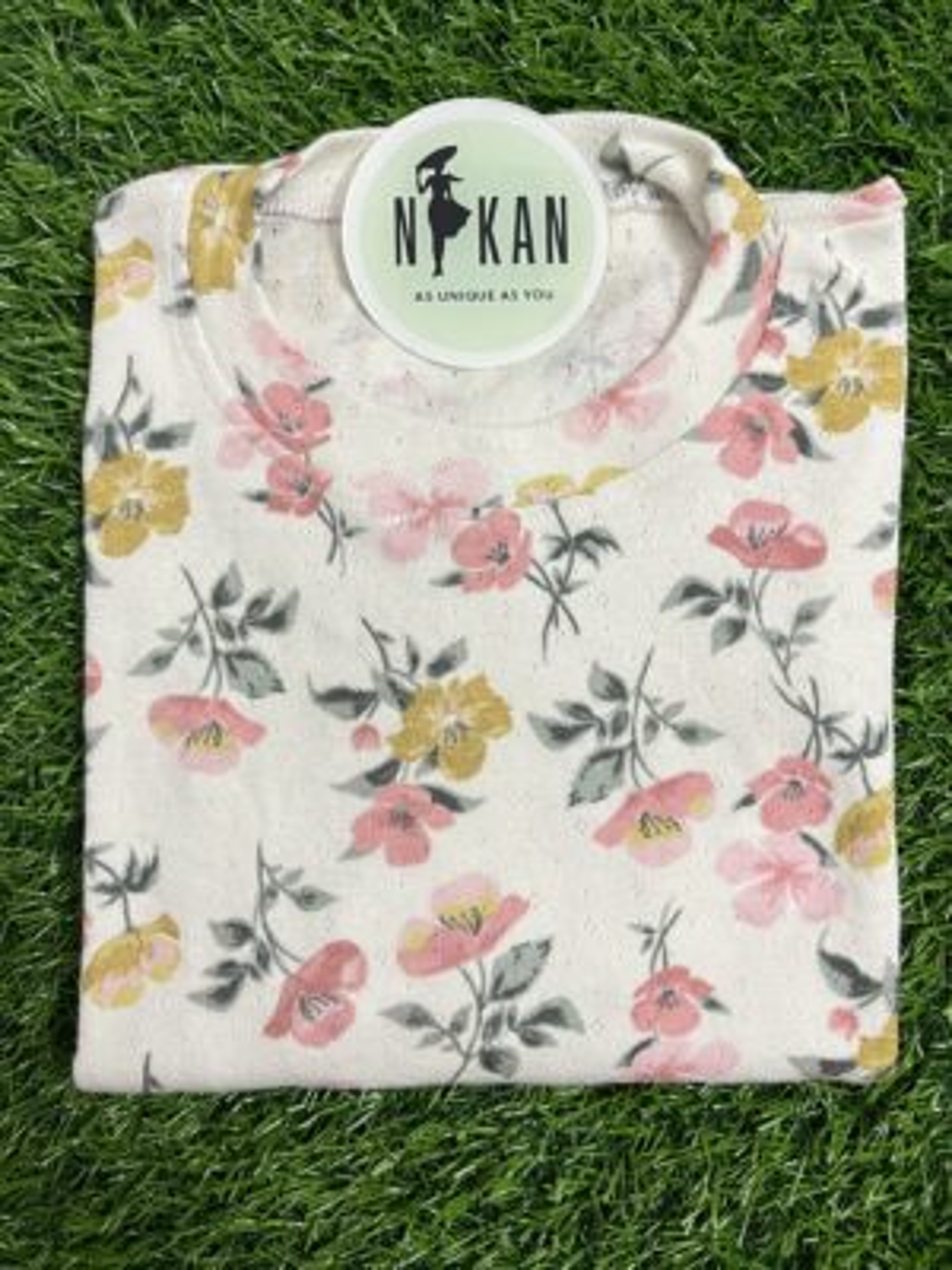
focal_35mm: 26
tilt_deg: -86.0
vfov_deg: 67.3
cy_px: 635
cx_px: 476
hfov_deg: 53.1
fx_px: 953
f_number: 1.6
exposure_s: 1/50
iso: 200
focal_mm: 5.1
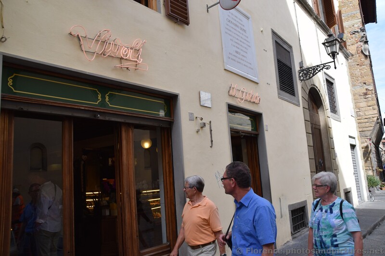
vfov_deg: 47.9
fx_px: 289
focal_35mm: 27
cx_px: 192
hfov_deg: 67.4
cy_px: 128
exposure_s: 1/250
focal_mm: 18
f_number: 8
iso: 220
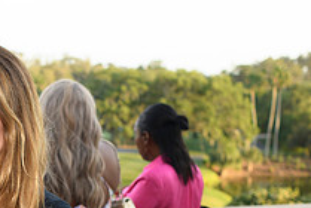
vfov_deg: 13.9
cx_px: -34
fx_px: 839
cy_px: 227
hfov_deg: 20.0
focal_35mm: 97
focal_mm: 35
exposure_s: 1/125
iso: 160
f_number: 3.5
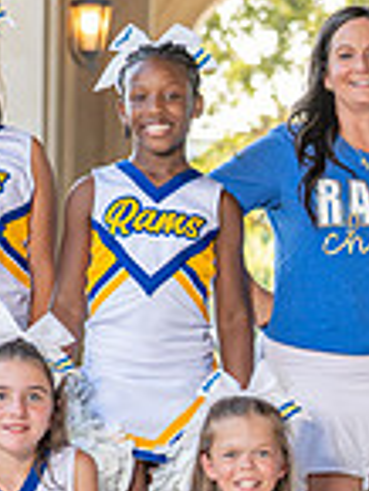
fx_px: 3108
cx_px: 452
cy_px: 360
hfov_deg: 6.7
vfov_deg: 9.0
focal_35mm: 219
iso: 400
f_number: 2.5
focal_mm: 50
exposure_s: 1/400
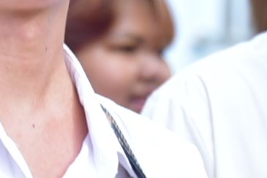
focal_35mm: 1096
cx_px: 470
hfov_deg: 1.9
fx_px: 8135
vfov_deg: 1.3
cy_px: 232
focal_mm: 160
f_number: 6.3
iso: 250
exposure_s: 1/160
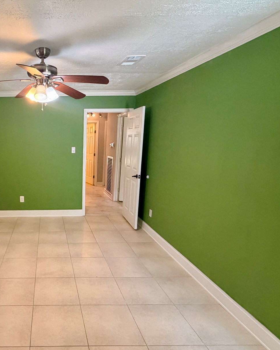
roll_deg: +0.3
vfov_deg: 72.6
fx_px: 238
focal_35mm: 23
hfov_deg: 55.7
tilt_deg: -10.9
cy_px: 183
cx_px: 49
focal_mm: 2.22
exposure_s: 1/120
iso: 320
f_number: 2.2
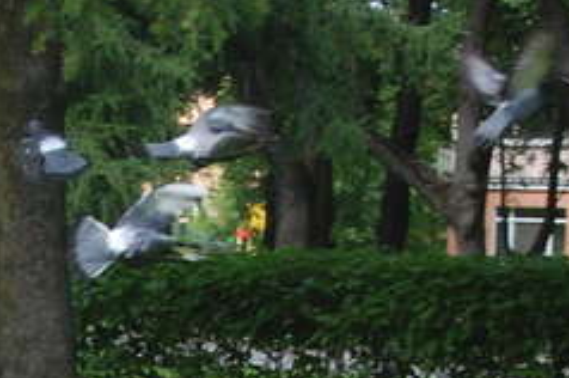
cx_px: -356
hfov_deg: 7.3
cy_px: 553
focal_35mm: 278
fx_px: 4383
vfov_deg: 4.9
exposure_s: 1/500
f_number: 5.6
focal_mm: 55
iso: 560
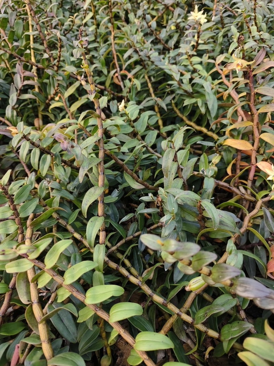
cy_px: 183
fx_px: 243
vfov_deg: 73.9
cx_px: 137
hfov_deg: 58.9
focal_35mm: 23
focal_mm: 5.5
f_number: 1.75
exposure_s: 1/50
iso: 718
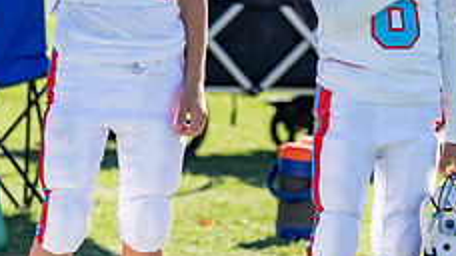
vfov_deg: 3.5
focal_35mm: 341
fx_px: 4121
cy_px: -103
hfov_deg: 6.3
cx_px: 176
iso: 125
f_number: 2.8
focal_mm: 108
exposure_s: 1/1000
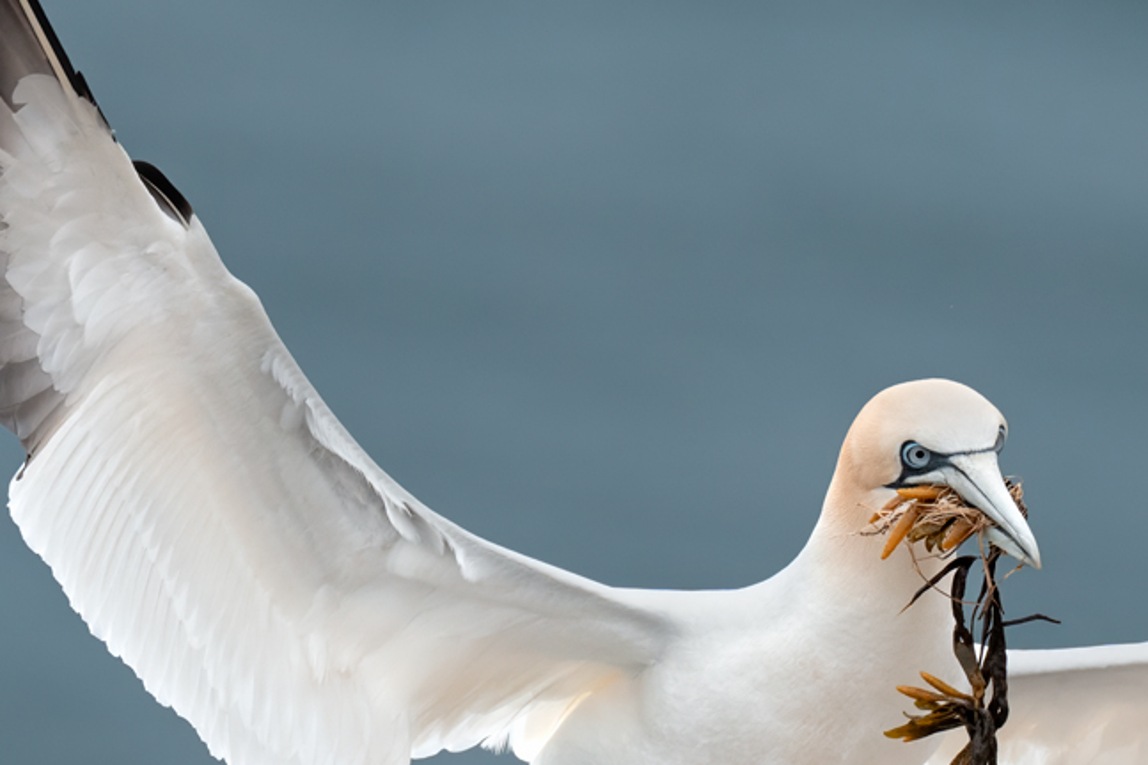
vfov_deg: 0.7
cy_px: 677
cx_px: 1081
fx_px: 59167
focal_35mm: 1856
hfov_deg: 1.1
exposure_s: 1/4000
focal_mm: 600
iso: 1000
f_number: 4
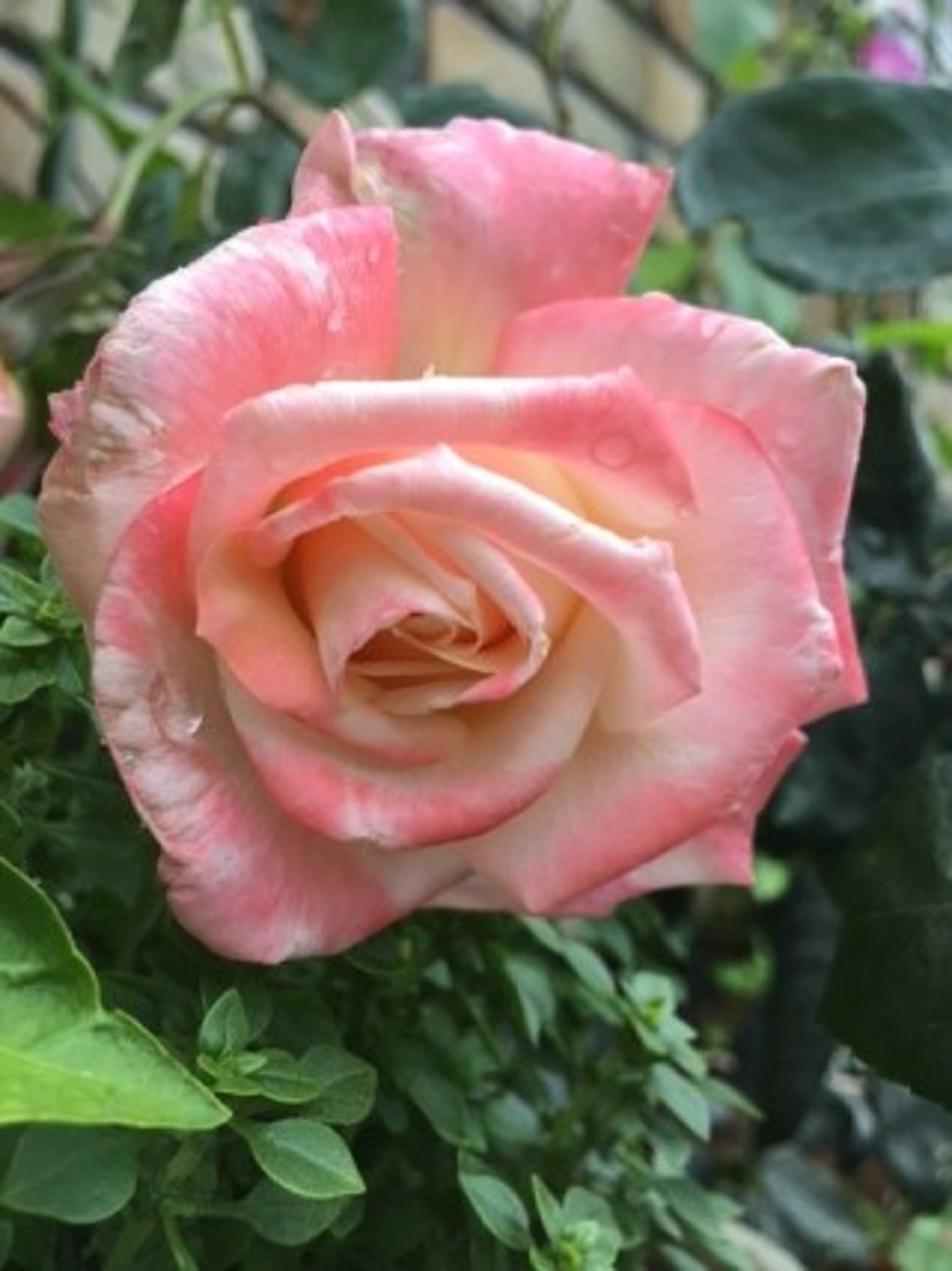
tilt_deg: +2.2
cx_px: 476
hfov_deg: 48.2
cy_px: 636
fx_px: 1064
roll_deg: -5.3
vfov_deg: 61.7
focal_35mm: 29
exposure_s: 1/40
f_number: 2.2
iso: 25
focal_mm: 4.15
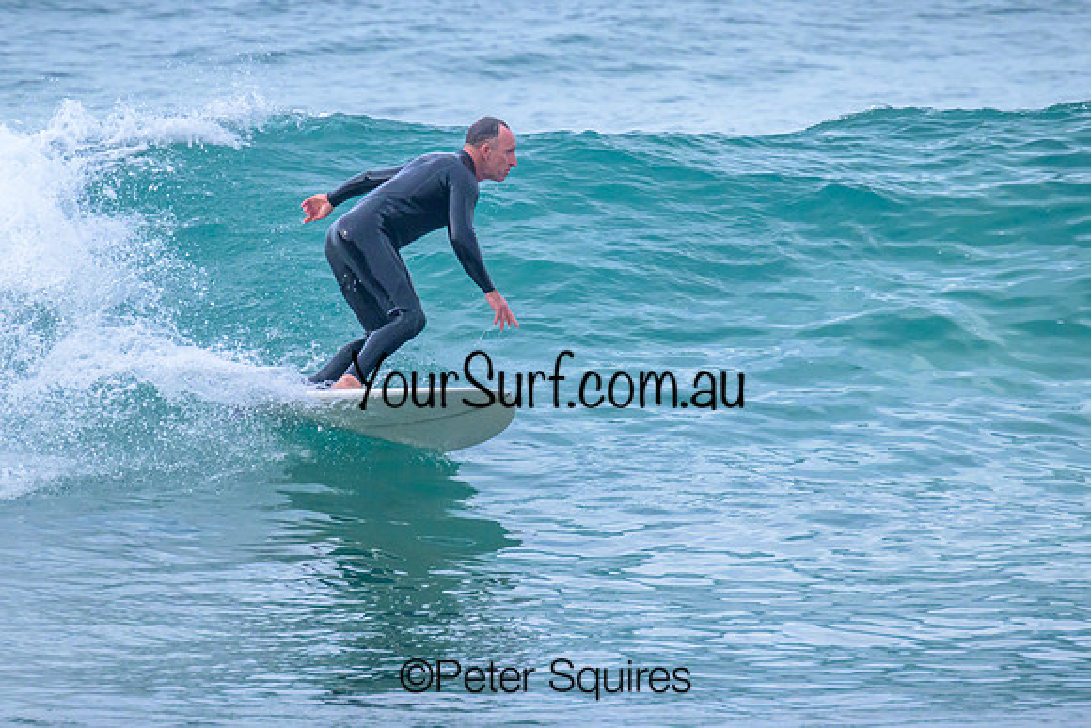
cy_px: 261
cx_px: 603
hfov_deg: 1.9
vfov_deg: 1.3
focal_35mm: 1099
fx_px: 33310
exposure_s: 1/2000
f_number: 11
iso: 2000
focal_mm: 800
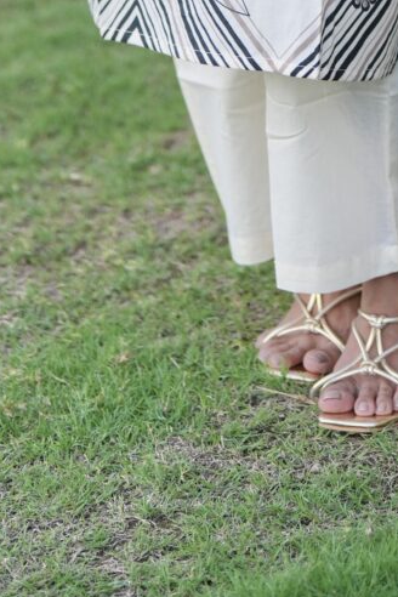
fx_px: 4311
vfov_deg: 7.5
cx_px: 402
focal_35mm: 260
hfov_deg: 5.3
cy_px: -778
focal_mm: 50
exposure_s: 1/500
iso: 250
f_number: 1.6
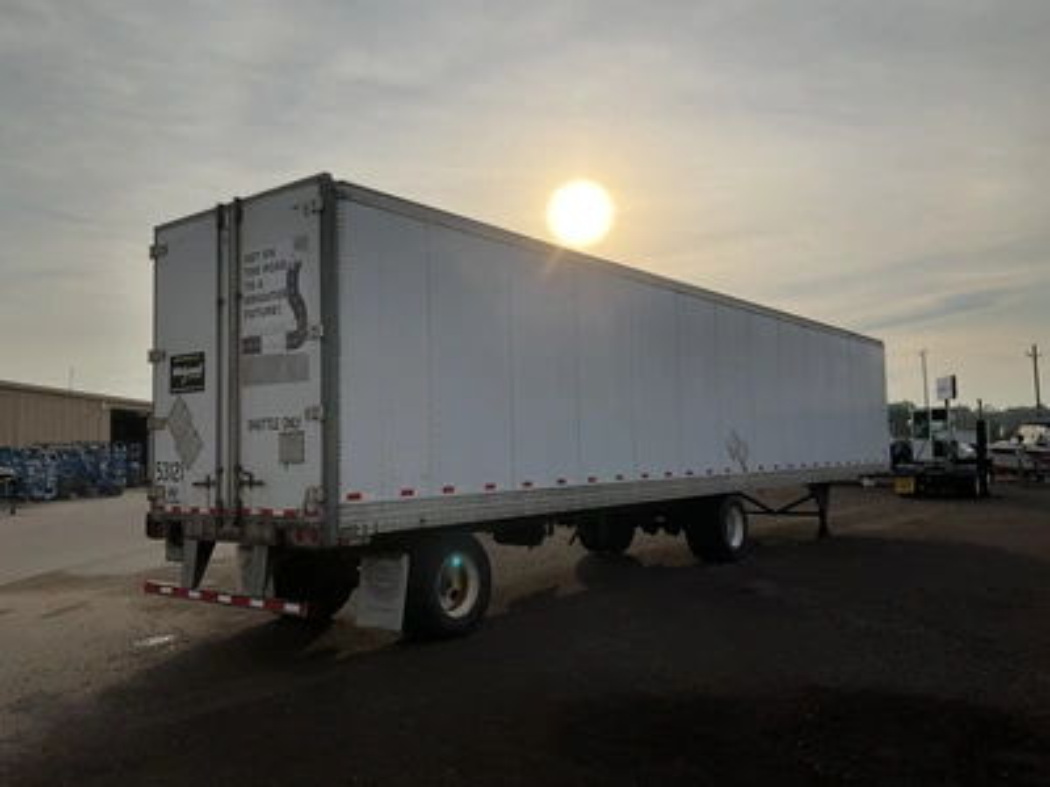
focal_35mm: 29
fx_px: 880
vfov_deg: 48.2
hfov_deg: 61.7
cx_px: 525
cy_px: 394
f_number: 1.8
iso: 25
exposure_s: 1/4065
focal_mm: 3
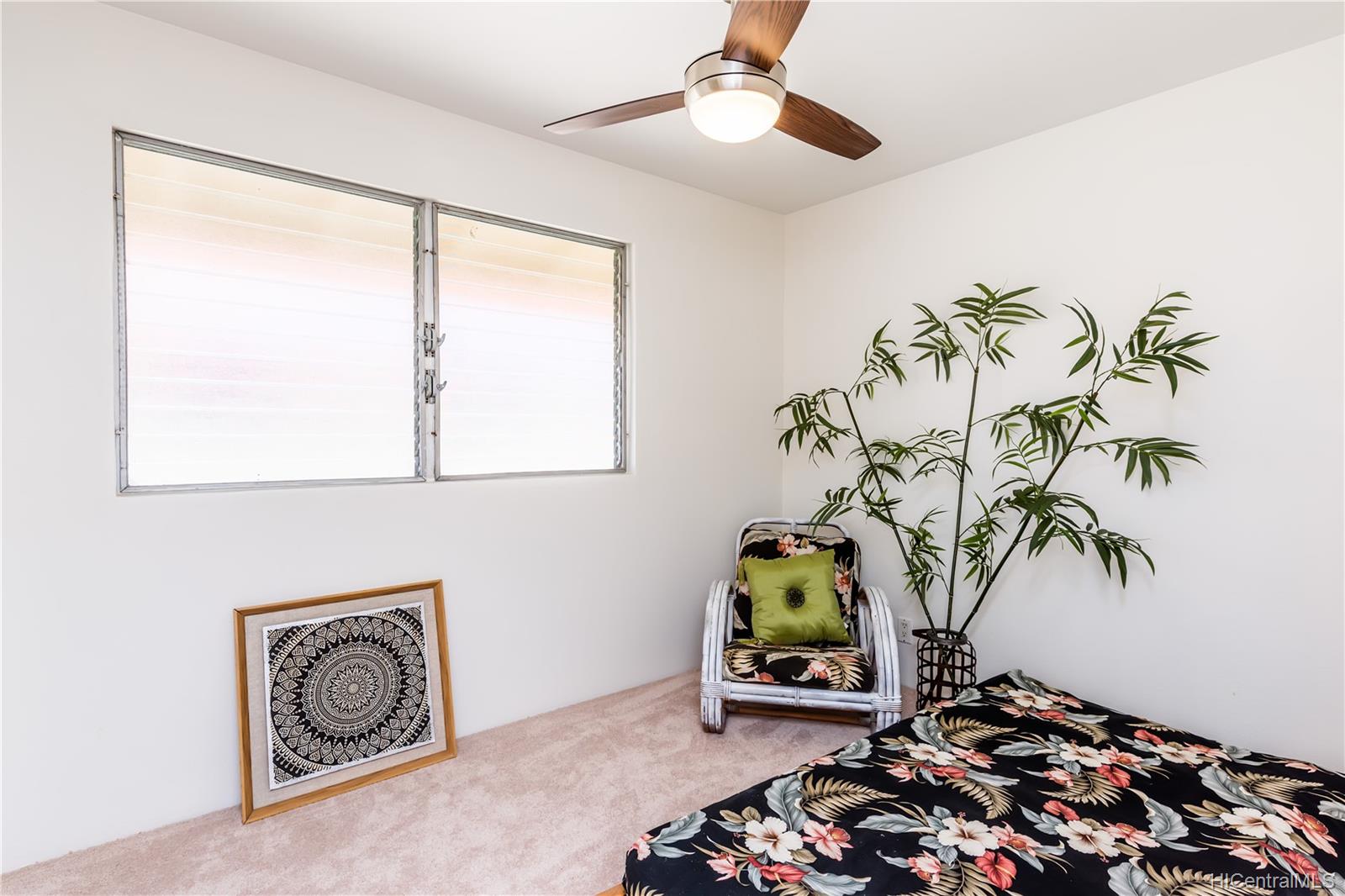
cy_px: 448
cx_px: 672
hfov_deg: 93.3
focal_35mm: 17
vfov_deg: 70.4
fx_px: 635
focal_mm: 17
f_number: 7.1
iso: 200
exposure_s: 1/60
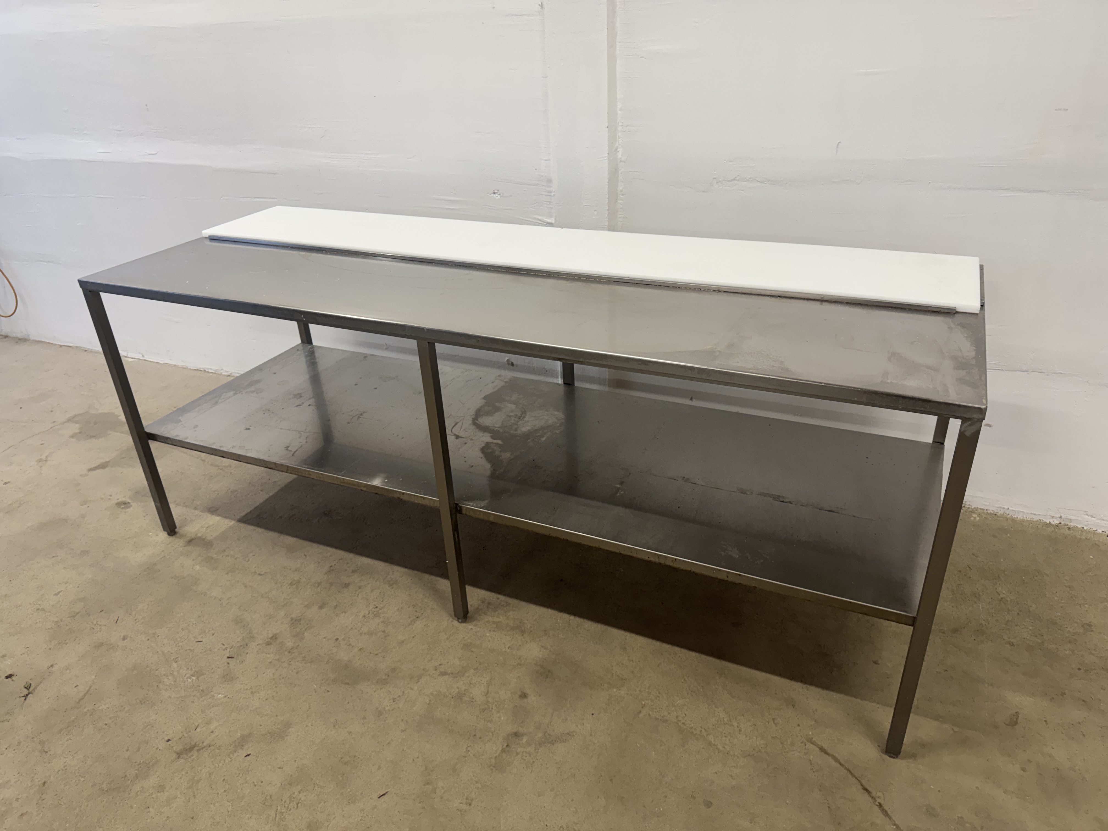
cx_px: 554
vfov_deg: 56.8
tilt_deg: -28.2
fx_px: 768
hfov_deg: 71.6
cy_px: 416
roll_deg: +2.9
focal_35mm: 24
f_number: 1.78
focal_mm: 6.76
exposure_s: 1/100
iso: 160
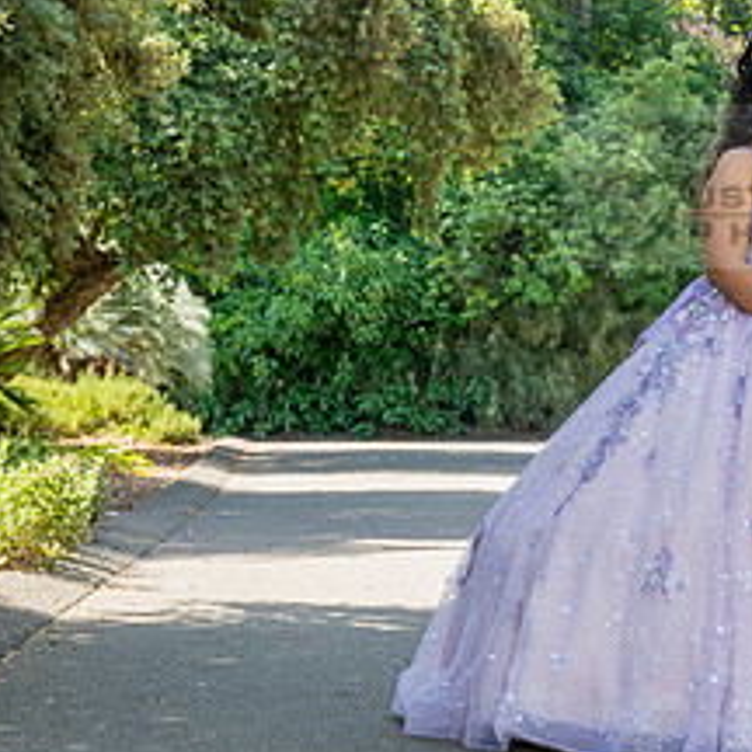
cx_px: 863
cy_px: 186
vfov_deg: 16.5
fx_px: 2581
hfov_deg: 16.0
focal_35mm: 105
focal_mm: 46
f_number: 5.6
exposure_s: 1/200
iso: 200
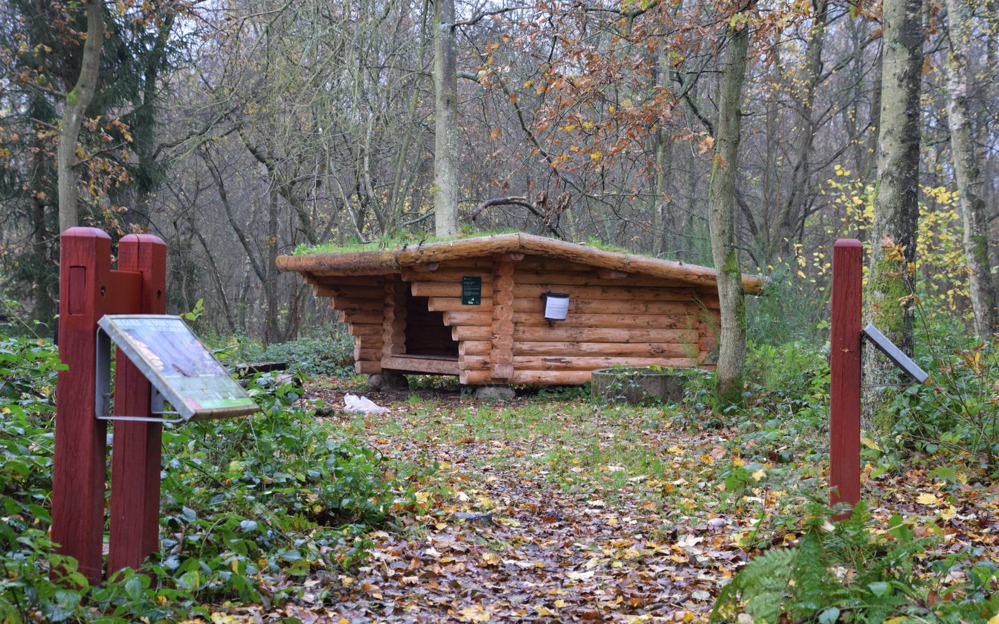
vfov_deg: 17.6
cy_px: 326
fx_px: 2015
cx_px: 499
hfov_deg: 27.8
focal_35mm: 74
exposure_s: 1/80
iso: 640
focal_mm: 48
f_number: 5.6
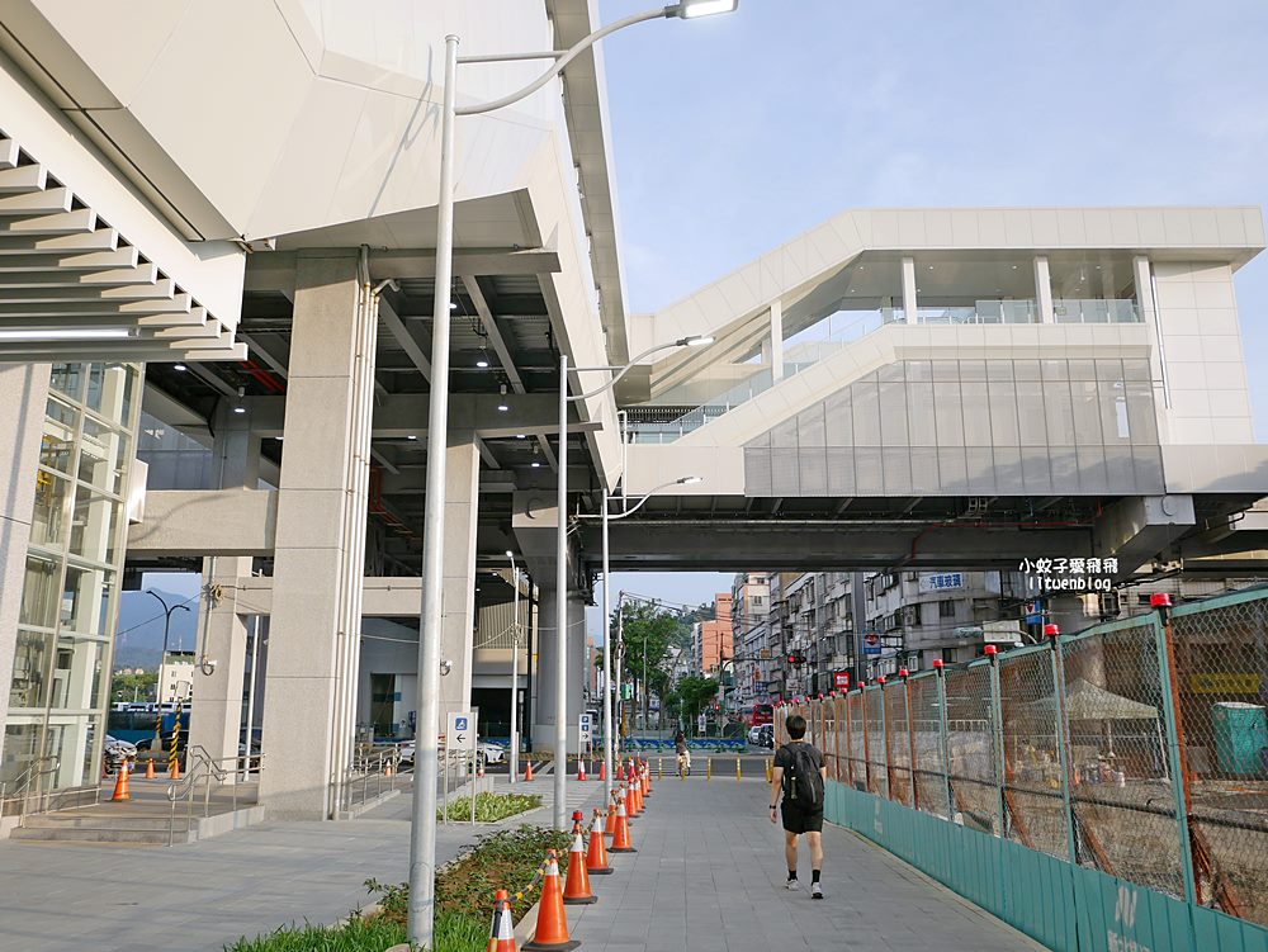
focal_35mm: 28
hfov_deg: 63.4
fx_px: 1026
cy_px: 476
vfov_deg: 49.8
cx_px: 634
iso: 200
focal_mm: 14
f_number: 3.2
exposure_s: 1/640
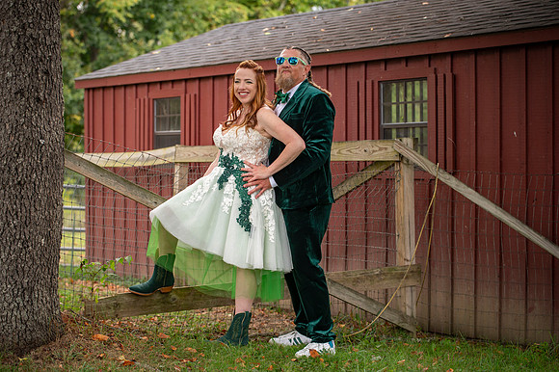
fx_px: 1131
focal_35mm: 73
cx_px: 280
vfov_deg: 18.7
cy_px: 186
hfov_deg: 27.8
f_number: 3.2
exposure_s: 1/125
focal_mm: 70
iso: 160
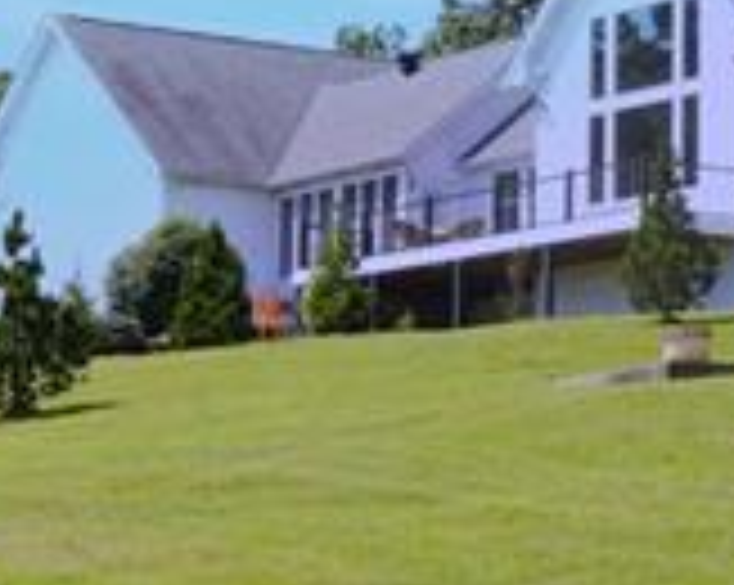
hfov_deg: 10.9
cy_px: 396
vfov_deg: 8.7
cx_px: 81
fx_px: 3840
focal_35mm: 177
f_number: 10
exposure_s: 1/160
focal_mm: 20
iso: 100
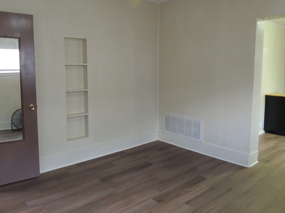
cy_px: 98
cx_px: 117
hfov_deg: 61.3
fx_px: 239
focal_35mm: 29
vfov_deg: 48.2
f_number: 3
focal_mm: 4.3
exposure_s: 1/25
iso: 400
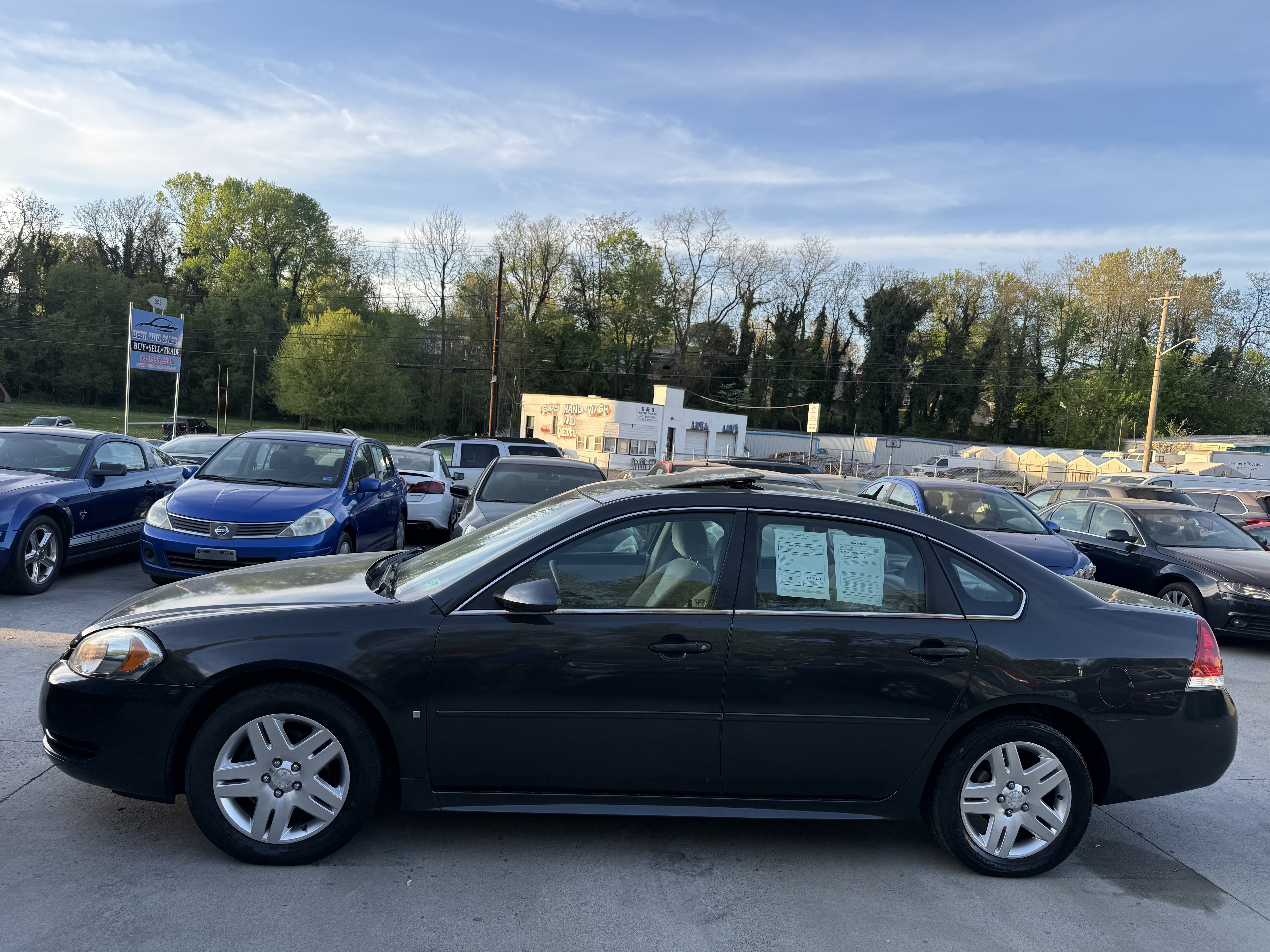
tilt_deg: -1.7
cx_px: 635
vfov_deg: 56.8
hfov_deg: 71.6
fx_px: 881
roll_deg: -4.0
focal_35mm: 24
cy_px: 476
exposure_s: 1/898
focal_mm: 6.76
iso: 80
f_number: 1.78
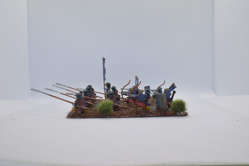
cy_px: 83
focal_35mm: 38
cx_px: 124
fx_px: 259
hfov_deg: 51.3
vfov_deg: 35.5
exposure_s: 1/60
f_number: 18
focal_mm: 25
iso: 800
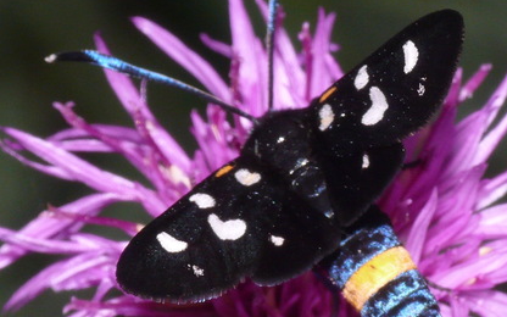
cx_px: 305
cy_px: 161
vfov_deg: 3.9
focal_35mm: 335
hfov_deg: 6.3
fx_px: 4629
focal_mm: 32.5
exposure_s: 1/640
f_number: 11
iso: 200
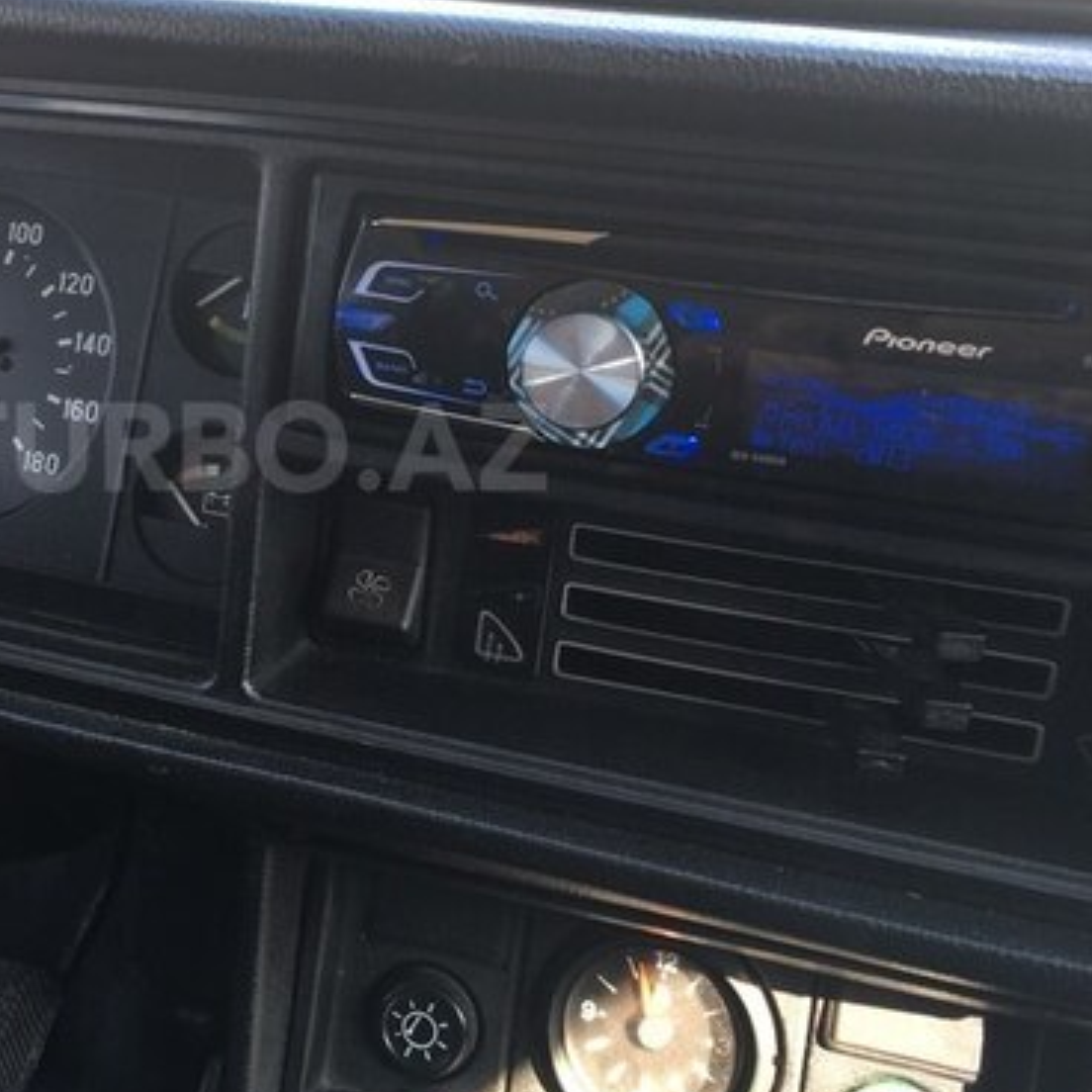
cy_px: 447
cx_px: 243
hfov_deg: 35.8
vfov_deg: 36.7
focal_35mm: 46
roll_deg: +3.2
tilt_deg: -30.3
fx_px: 1642
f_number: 2.2
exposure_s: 1/50
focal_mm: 4.15
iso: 25
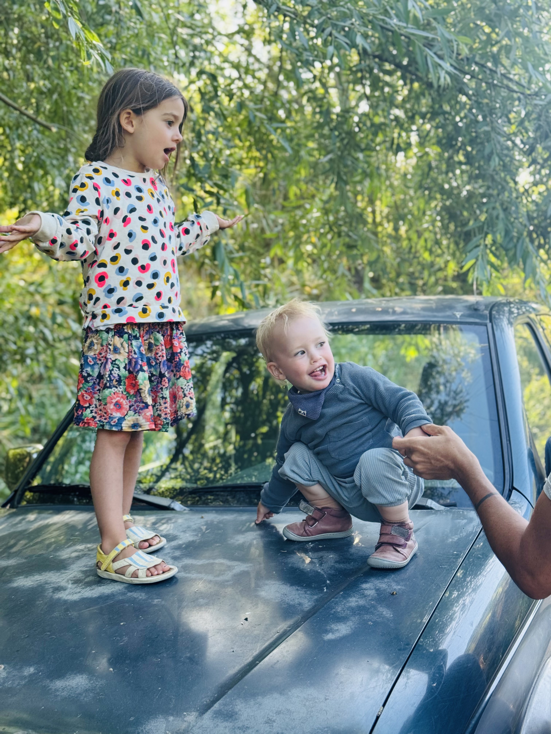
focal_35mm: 48
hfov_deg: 30.3
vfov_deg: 39.7
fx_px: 1019
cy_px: 367
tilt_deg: -3.0
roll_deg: +0.0
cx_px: 276
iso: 50
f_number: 1.78
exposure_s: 1/175
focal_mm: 6.76
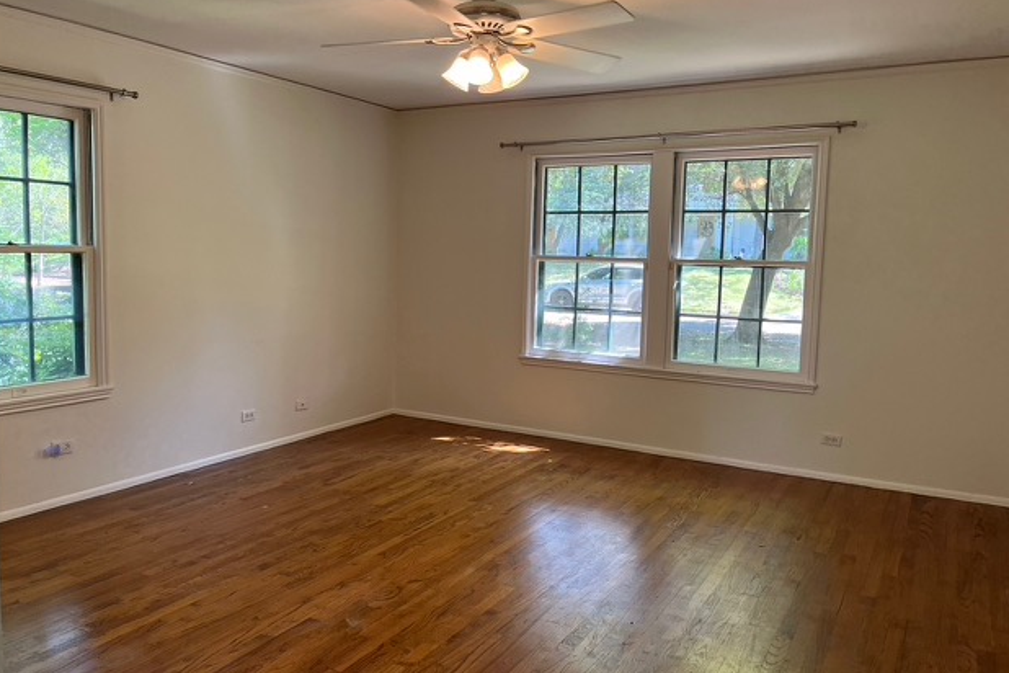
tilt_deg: -5.6
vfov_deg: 46.4
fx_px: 785
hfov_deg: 65.5
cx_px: 488
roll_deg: -0.7
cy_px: 316
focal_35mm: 28
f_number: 1.6
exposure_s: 1/120
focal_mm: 5.1
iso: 100
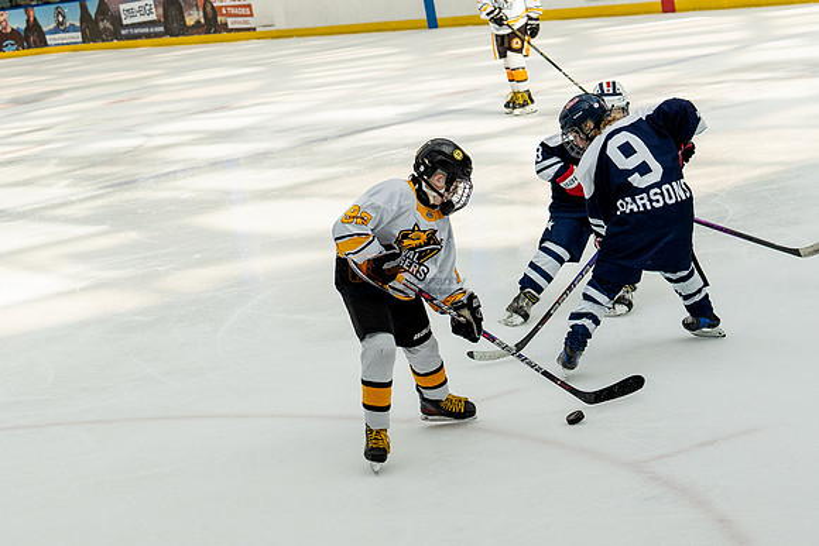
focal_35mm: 108
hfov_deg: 18.8
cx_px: 251
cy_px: 423
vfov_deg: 12.6
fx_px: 2467
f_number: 3.5
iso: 800
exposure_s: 1/1600
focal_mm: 47
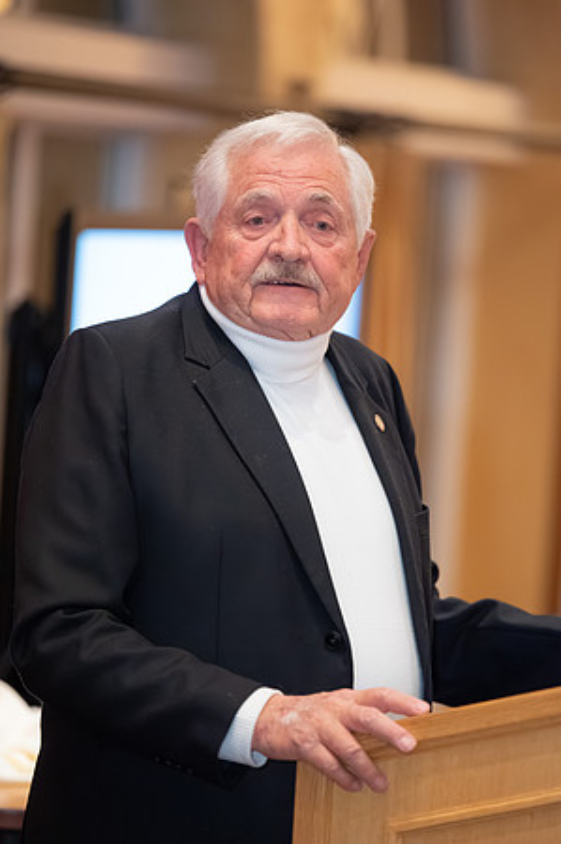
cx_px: 280
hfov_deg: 6.9
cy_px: 422
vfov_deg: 10.3
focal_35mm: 200
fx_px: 4685
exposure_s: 1/125
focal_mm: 200
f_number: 2.8
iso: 8000
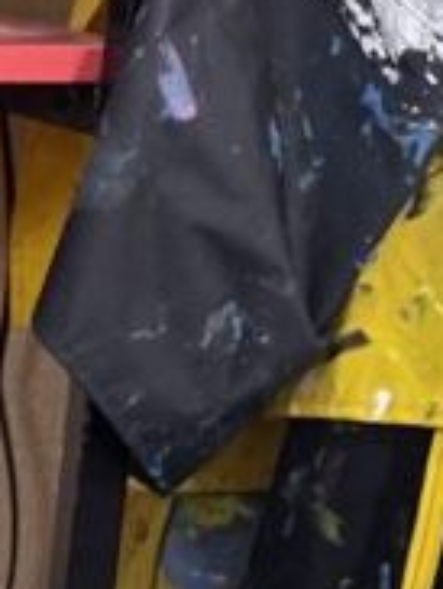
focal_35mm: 137
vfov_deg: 13.9
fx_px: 2332
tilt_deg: -19.2
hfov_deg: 9.8
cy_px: 718
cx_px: -530
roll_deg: -1.0
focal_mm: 5.1
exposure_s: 1/50
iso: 100
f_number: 1.6
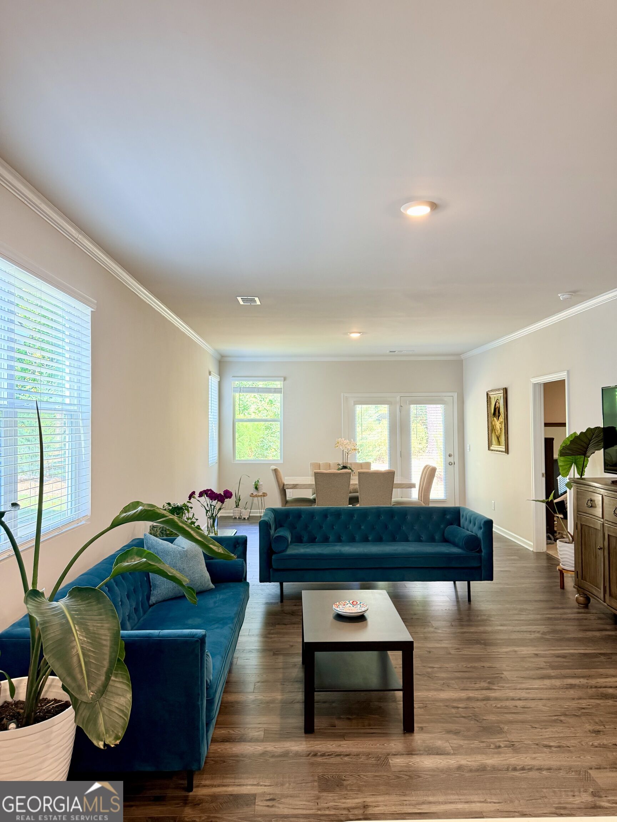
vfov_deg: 71.6
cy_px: 411
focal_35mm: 24
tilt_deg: +1.9
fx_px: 570
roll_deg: -0.3
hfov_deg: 56.8
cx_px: 308
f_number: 1.78
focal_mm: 6.76
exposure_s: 1/60
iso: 320
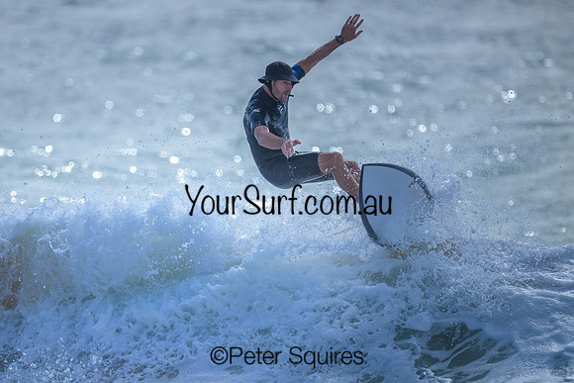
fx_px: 17527
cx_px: 180
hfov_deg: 1.9
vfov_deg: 1.3
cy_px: 249
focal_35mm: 1099
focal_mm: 800
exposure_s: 1/2000
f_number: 6.3
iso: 220
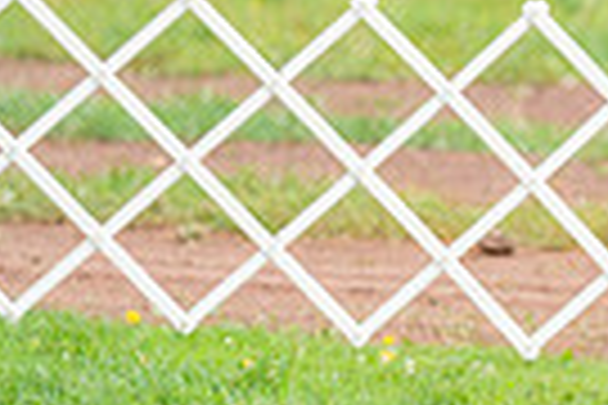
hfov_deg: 2.8
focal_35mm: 744
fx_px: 12564
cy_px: -7
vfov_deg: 1.8
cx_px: 1103
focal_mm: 173
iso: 640
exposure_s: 1/1250
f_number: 4
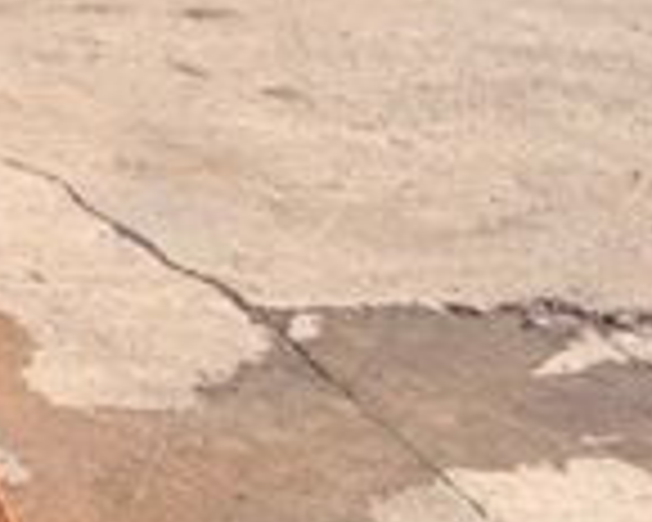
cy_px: 108
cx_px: -571
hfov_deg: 16.2
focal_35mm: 97
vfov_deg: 15.8
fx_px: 1872
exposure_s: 1/2907
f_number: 1.78
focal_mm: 6.76
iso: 80
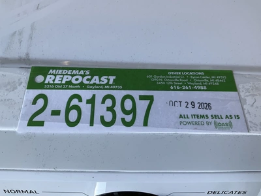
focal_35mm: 29
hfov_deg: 61.7
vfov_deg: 48.2
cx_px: 130
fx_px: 219
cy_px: 98
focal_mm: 3
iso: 40
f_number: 1.8
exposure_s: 1/60
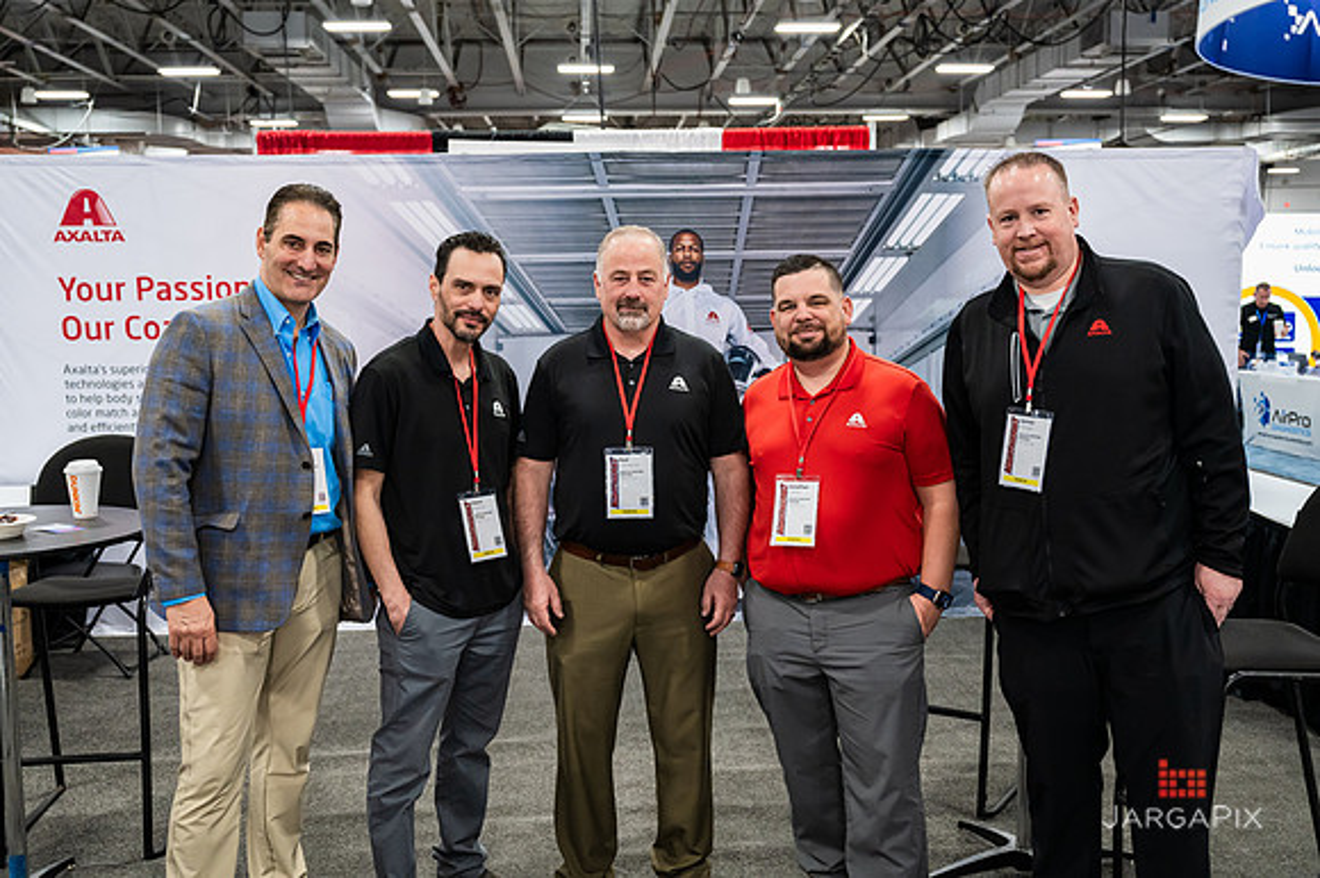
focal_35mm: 36
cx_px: 653
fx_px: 1303
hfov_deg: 53.7
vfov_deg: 37.3
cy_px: 434
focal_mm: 33.5
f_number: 4
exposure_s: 1/200
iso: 3200
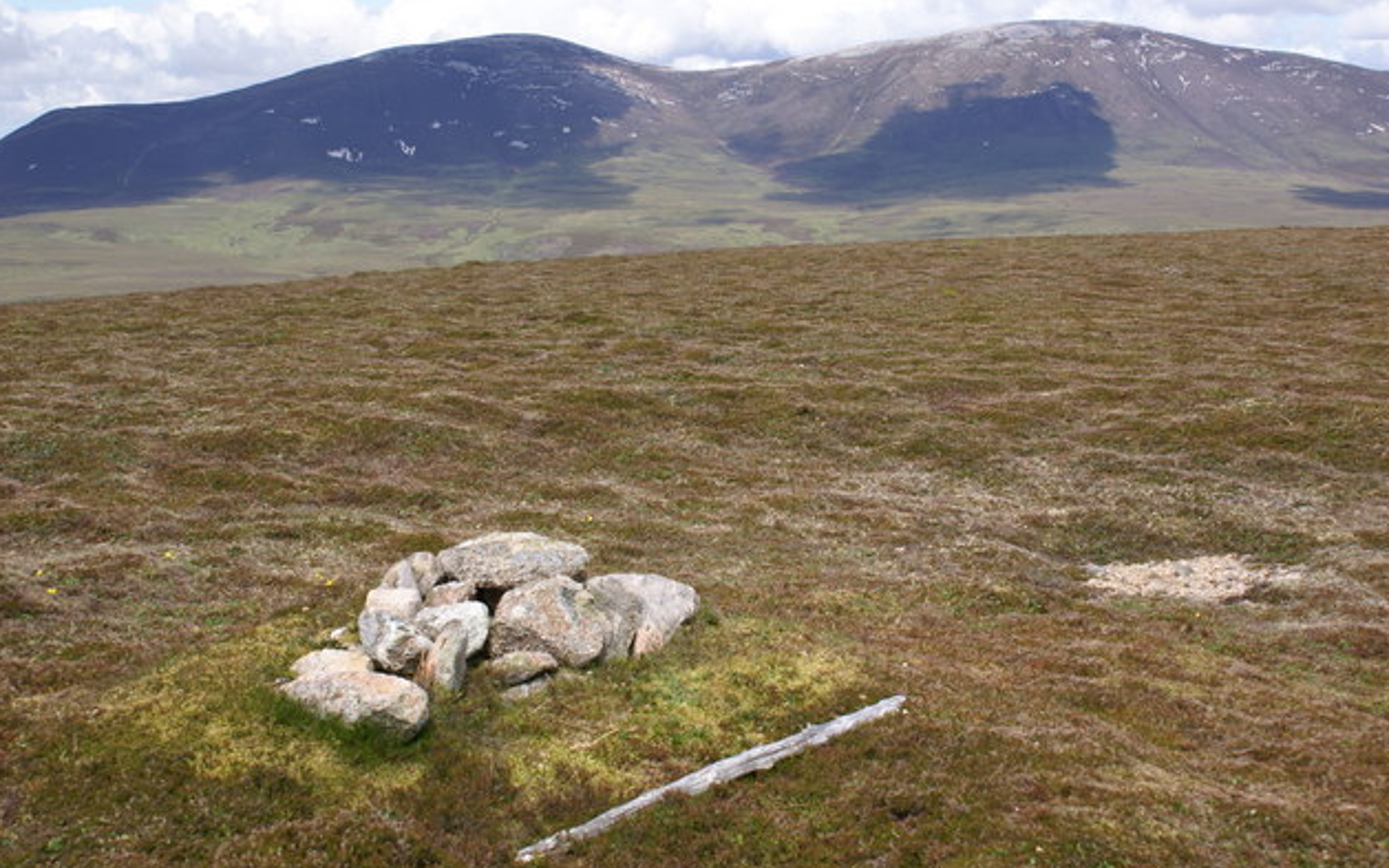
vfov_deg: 23.7
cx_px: 698
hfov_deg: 37.2
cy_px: 451
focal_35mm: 55
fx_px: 2064
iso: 100
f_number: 8
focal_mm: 35
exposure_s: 1/160
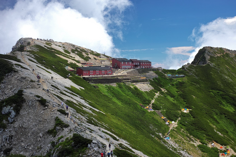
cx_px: 118
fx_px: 295
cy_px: 78
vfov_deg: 29.9
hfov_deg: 43.6
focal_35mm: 45
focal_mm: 30
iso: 200
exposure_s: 1/250
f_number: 5.6
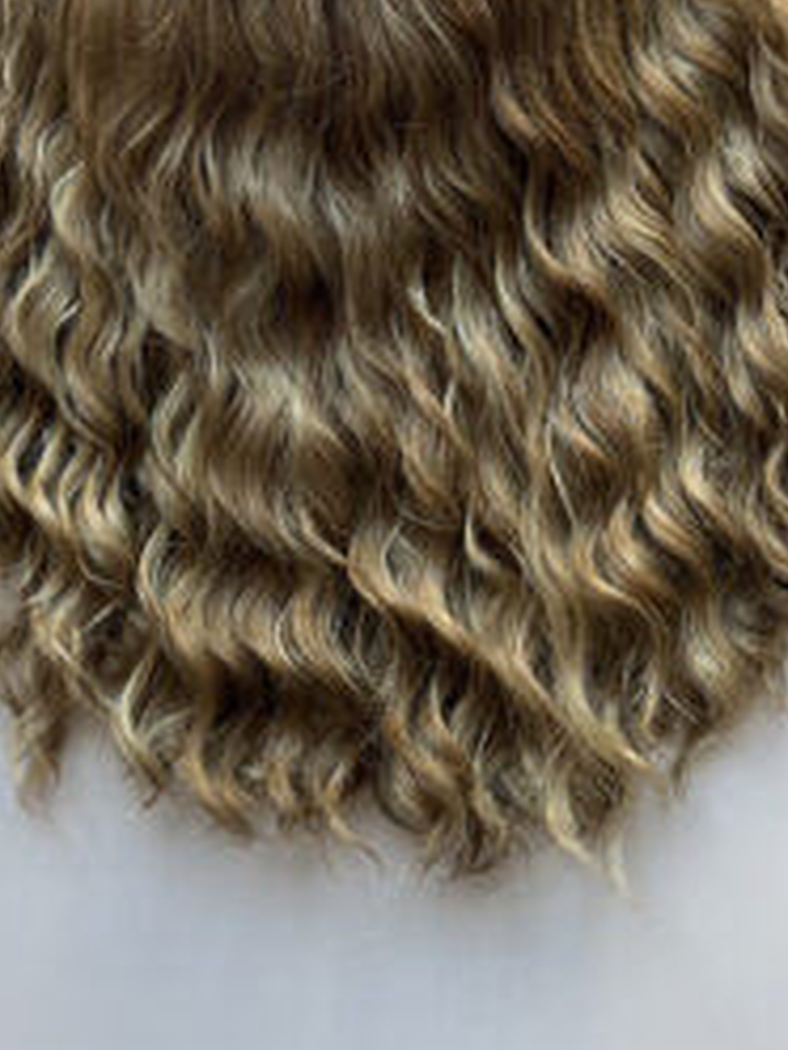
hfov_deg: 34.3
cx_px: 386
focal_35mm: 42
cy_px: 288
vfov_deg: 43.6
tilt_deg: -83.2
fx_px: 1275
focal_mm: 5.1
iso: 64
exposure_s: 1/121
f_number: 1.6
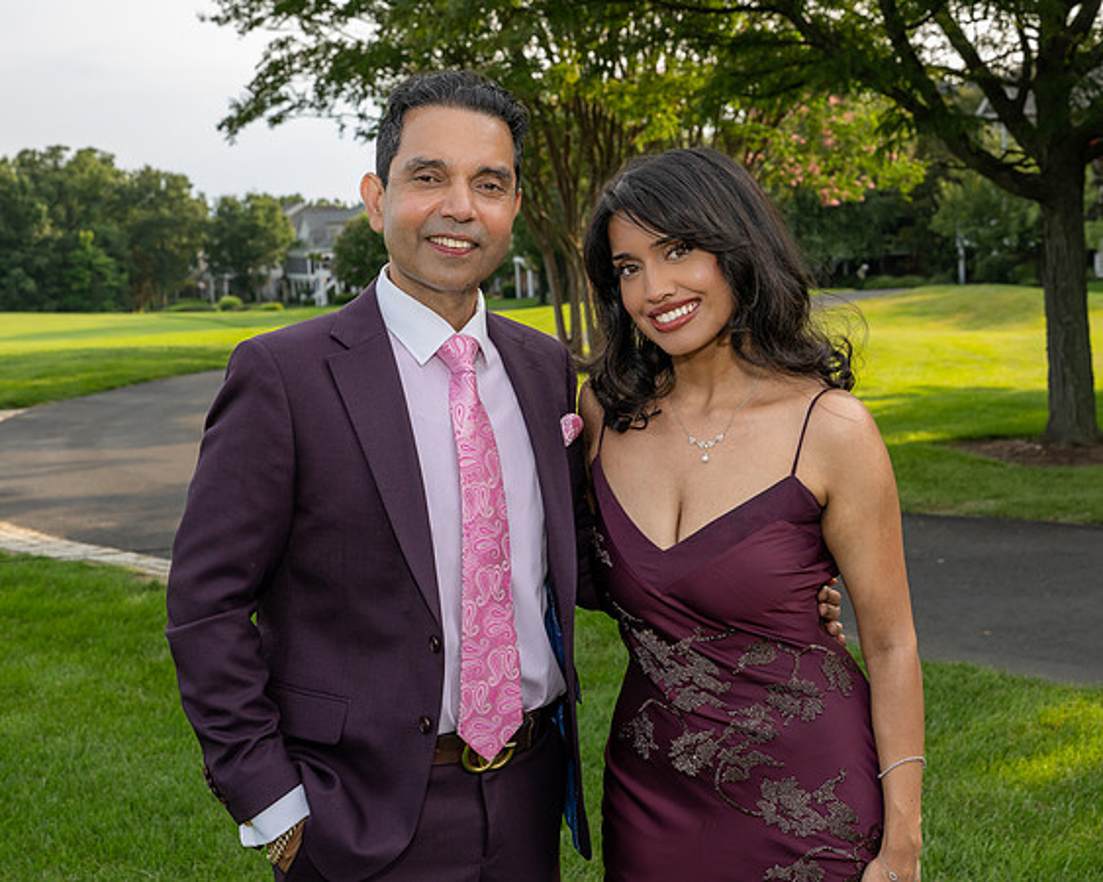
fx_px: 1620
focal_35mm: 50
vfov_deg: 30.4
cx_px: 618
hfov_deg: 37.5
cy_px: 430
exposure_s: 1/250
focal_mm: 43
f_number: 7.1
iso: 320
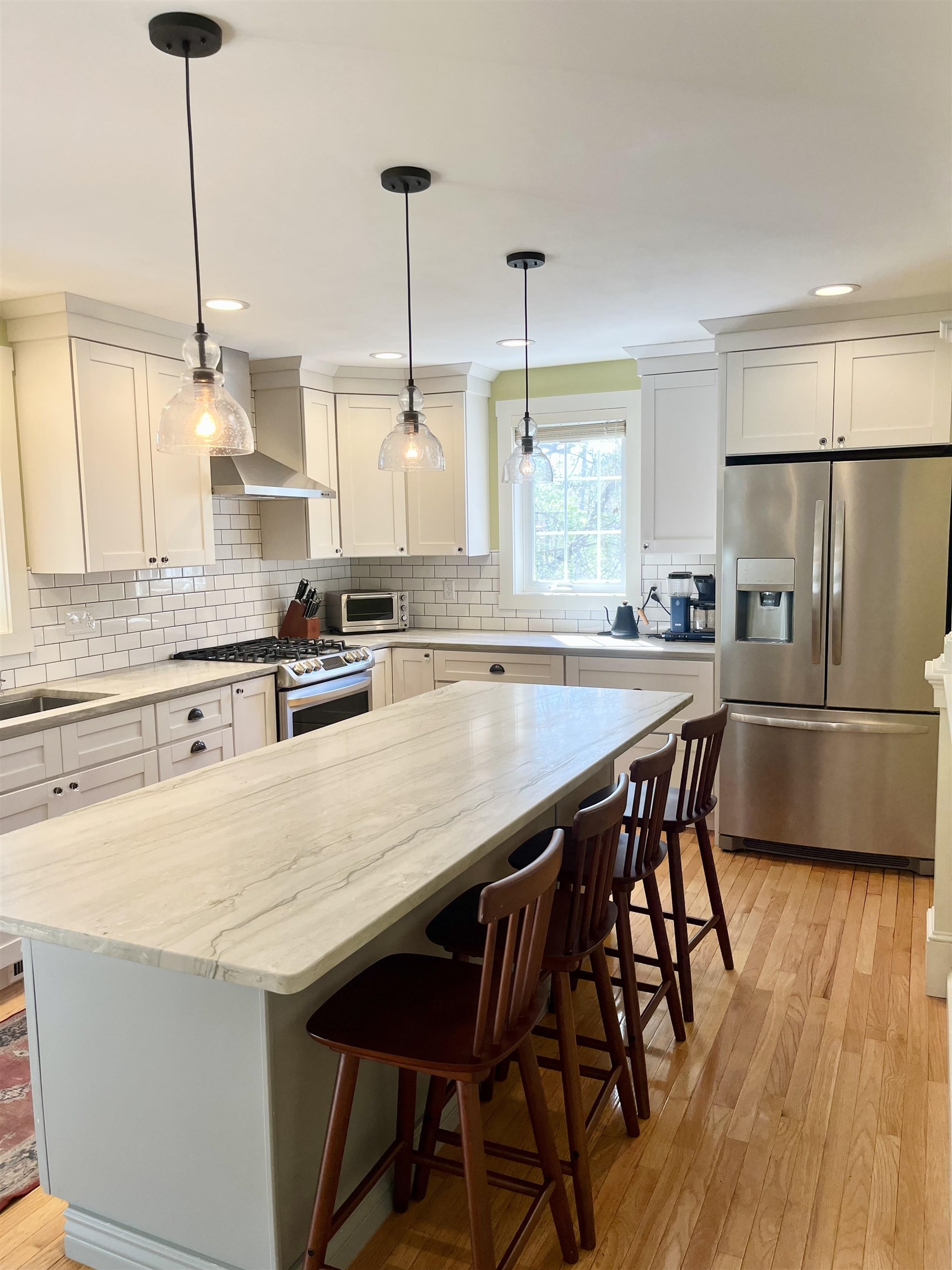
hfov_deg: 53.1
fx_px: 953
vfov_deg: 67.3
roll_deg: +1.7
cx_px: 476
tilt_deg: -6.7
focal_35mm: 26
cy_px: 635
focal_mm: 5.1
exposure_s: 1/120
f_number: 1.6
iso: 64
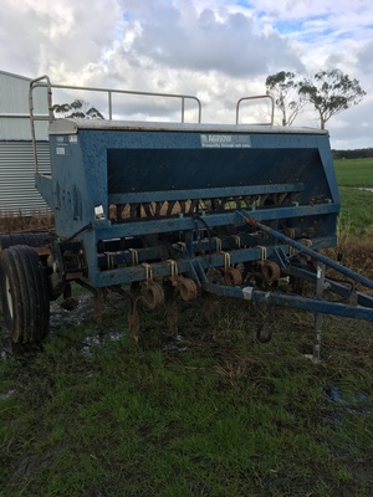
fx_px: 417
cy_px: 248
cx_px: 186
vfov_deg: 61.7
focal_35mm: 29
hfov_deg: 48.2
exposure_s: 1/545
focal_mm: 4.15
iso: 25
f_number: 2.2
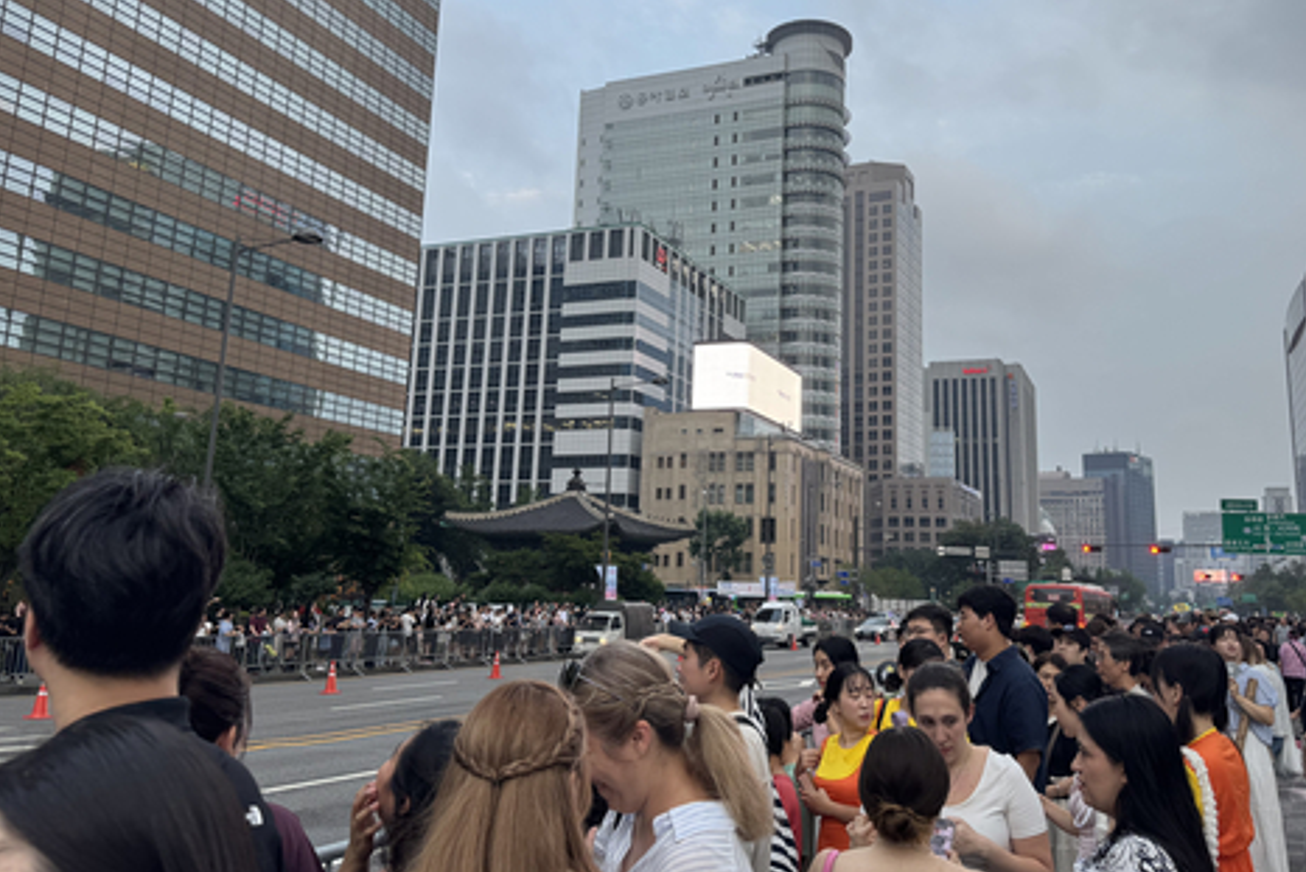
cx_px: 715
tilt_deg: +12.6
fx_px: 1089
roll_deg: -2.1
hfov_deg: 61.8
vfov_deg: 43.5
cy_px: 365
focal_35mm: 30
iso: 64
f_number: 1.78
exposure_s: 1/134
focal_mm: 6.76
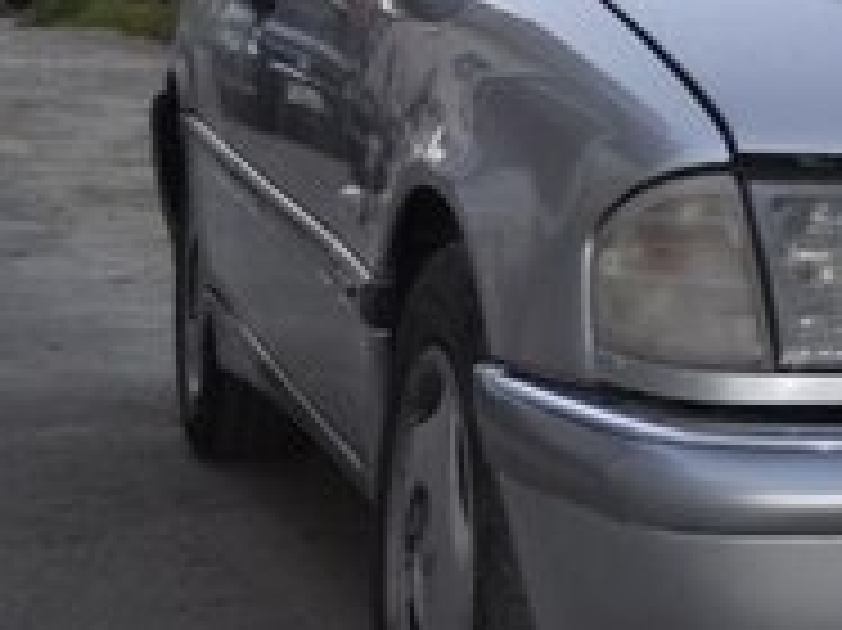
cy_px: 45
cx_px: 1450
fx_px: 2966
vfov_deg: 12.0
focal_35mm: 122
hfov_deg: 14.5
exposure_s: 1/100
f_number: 4
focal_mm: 24
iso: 400
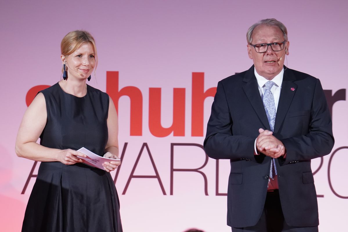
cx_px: 174
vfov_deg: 5.0
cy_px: 116
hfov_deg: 7.5
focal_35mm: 274
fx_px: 2649
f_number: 4.5
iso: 1600
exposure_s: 1/80
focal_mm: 183
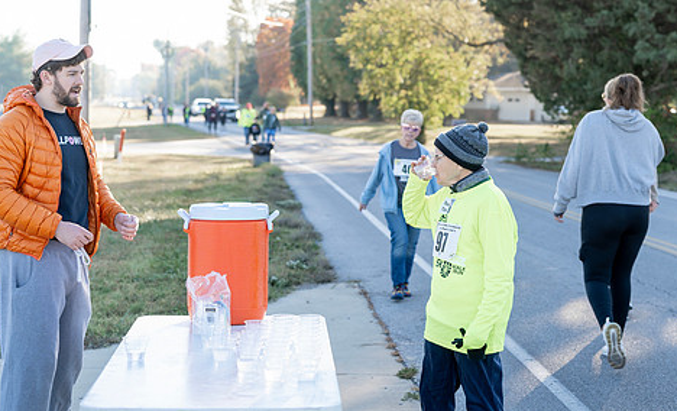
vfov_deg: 17.2
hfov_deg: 27.8
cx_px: 488
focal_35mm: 74
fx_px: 1354
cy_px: 147
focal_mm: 48
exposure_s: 1/320
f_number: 2.8
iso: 125
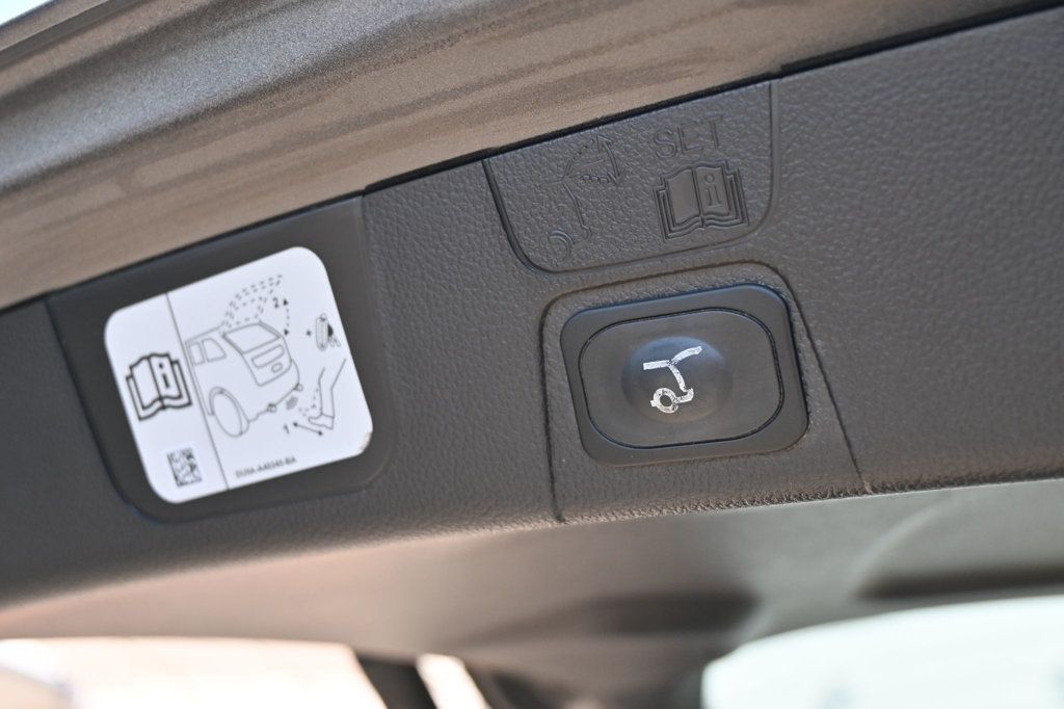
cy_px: 354
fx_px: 1352
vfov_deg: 29.4
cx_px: 532
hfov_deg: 43.0
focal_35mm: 46
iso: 400
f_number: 4.8
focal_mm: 30.5
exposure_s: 1/250
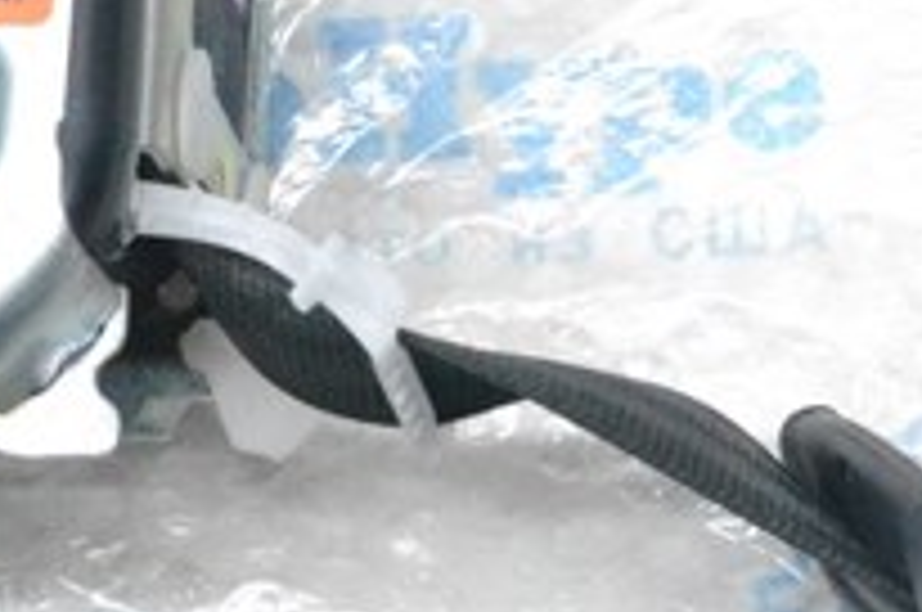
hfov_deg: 16.7
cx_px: 729
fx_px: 3120
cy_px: 0
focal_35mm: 122
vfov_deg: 11.1
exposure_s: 1/125
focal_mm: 26
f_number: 10
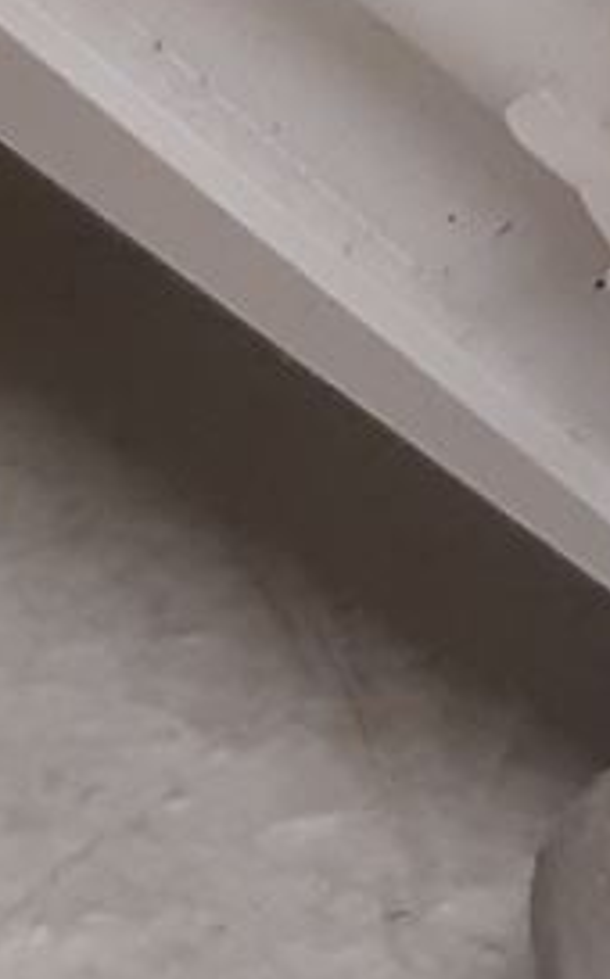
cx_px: 1109
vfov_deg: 10.0
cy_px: -222
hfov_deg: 6.2
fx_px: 5521
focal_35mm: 207
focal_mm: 3.93
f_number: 1.7
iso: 125
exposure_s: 1/50
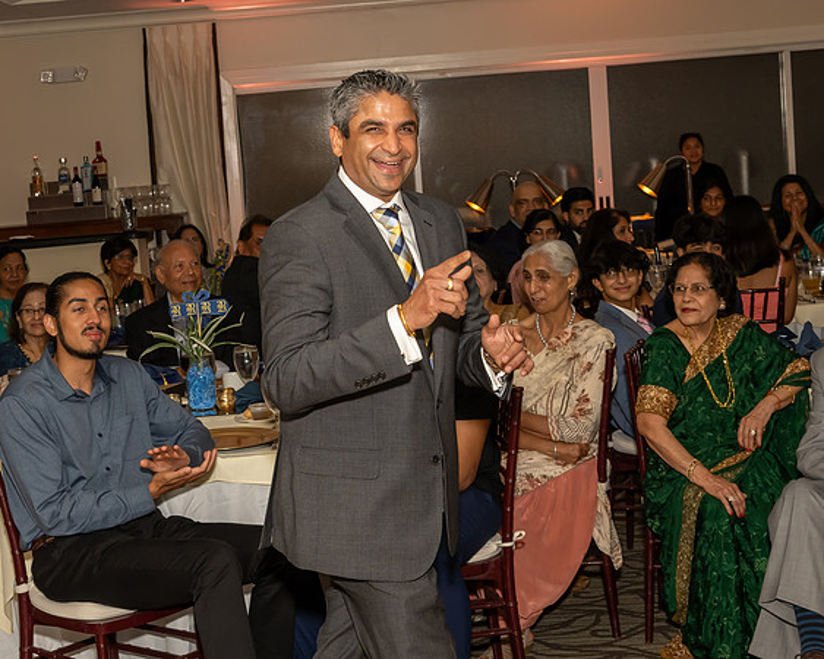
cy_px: 291
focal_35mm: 64
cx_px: 293
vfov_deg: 23.7
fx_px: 1565
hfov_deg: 29.3
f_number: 7.1
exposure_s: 1/250
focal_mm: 34
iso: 800
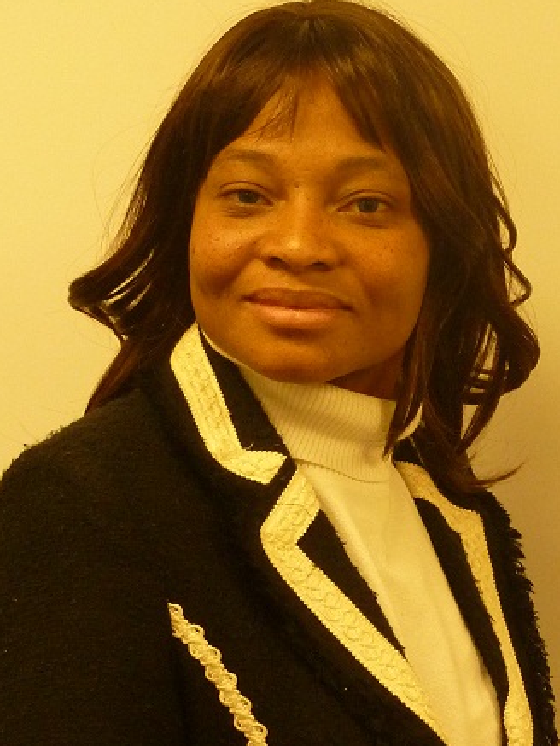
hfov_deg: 14.5
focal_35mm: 102
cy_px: 388
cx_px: 321
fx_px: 2199
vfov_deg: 19.3
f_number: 3.8
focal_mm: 7.9
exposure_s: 1/50
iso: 400
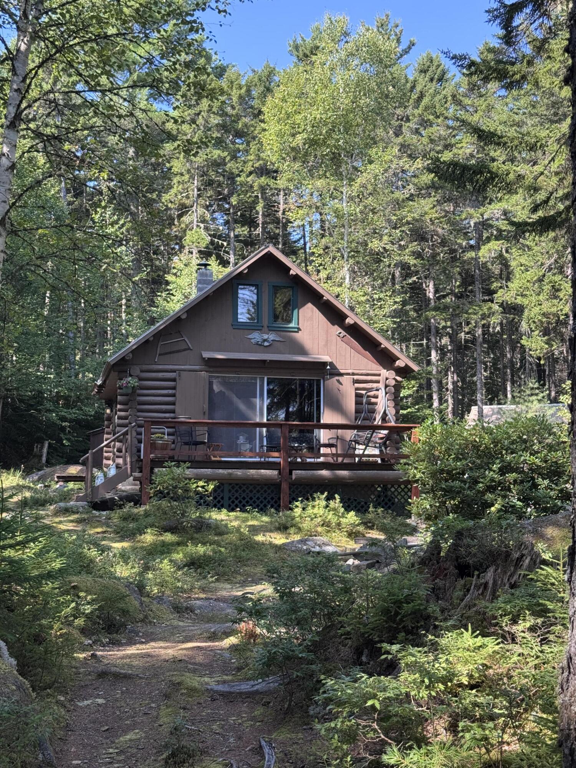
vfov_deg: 39.7
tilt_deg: +6.8
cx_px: 288
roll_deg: -2.3
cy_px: 384
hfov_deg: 30.3
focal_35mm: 48
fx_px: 1065
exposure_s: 1/409
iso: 64
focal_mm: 6.76
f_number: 1.78
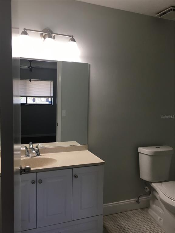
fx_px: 195
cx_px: 88
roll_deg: -1.2
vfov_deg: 61.7
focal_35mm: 29
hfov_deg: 48.2
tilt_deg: -5.9
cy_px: 116
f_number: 2.2
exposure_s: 1/40
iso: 25
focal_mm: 4.15
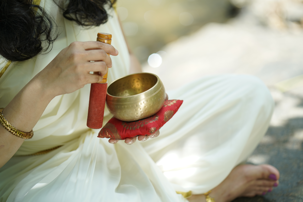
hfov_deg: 23.9
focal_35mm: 85
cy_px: 101
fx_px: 715
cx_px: 152
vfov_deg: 16.1
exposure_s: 1/400
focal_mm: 85
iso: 100
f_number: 2.2
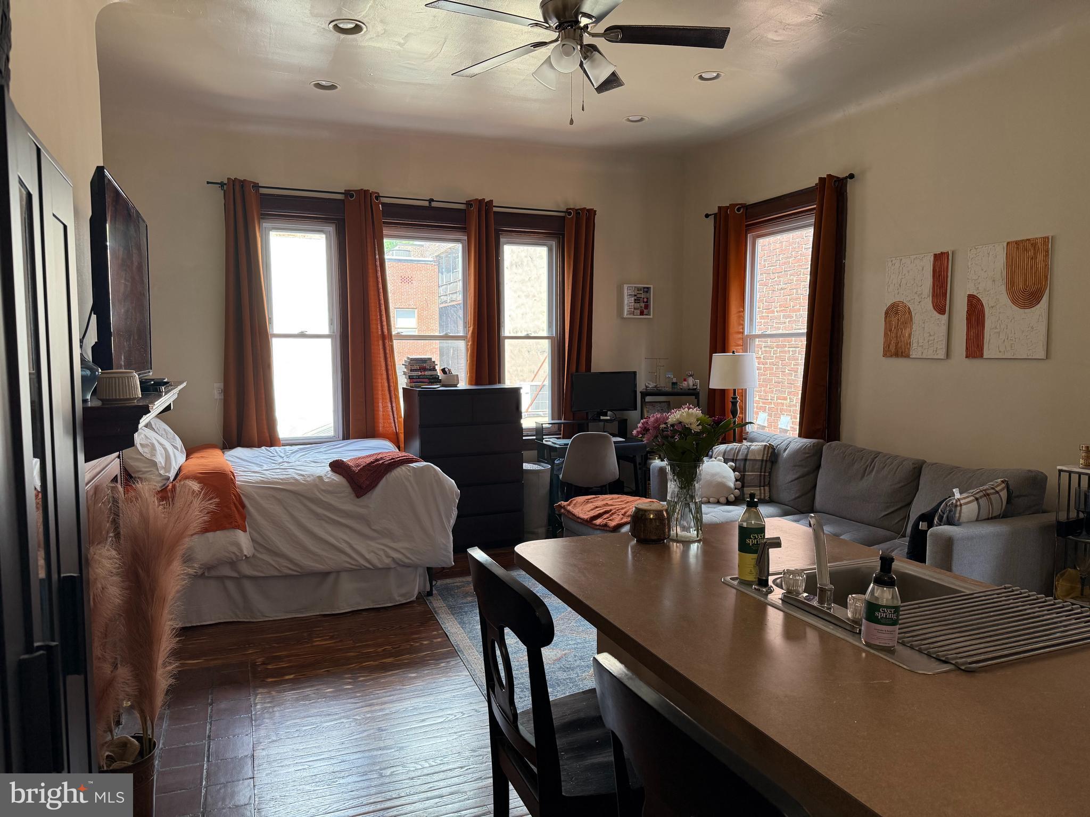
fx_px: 756
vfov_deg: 56.8
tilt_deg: -4.0
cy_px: 408
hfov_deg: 71.6
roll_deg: +0.1
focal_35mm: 24
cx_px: 545
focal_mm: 6.76
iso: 200
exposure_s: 1/132
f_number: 1.78
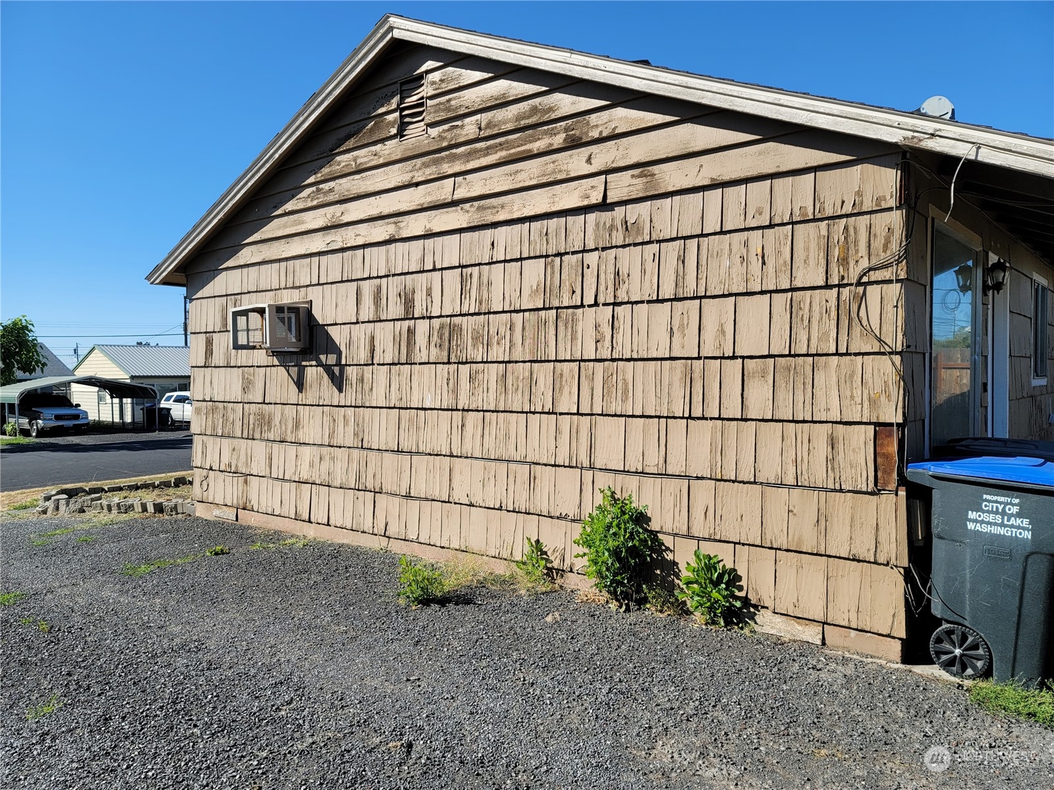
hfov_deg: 69.4
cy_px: 395
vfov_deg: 54.9
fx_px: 761
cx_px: 527
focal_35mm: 25
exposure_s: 1/852
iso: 20
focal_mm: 7
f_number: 1.8
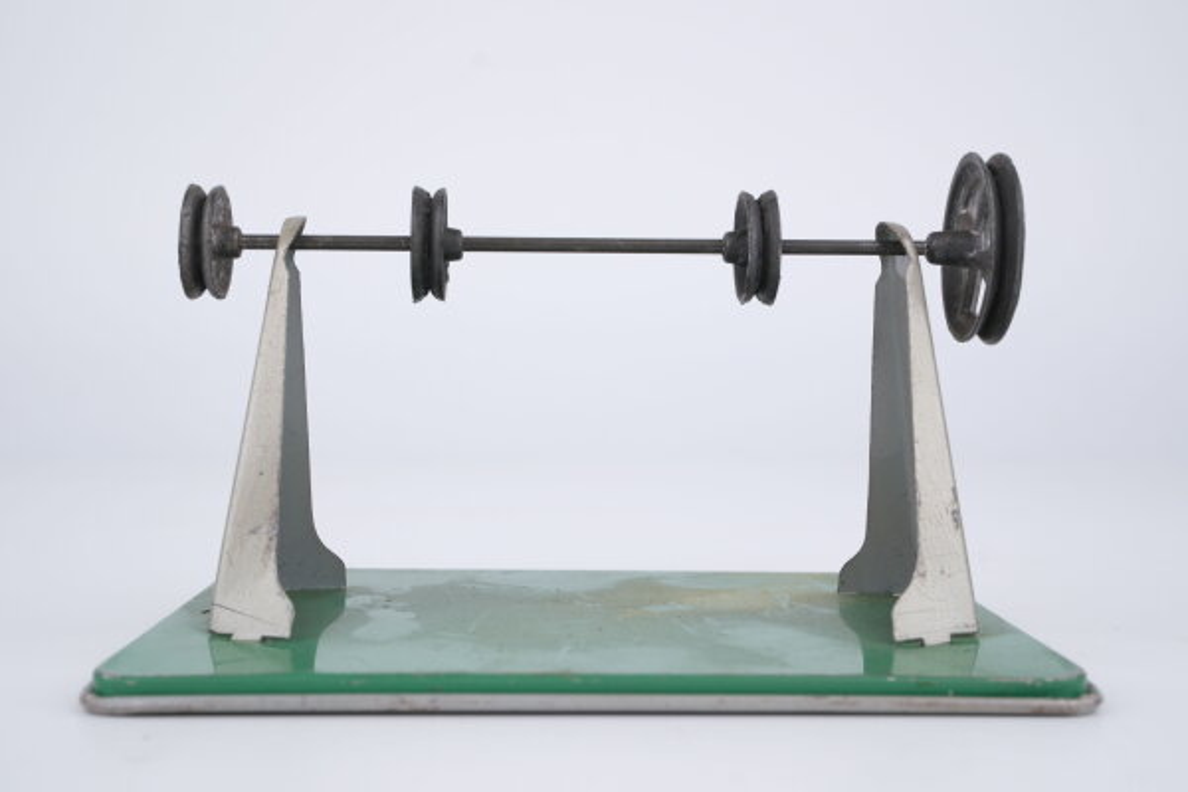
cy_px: 396
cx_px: 594
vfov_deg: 29.9
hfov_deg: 43.6
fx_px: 1485
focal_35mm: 45
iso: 250
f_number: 10
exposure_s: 1/125
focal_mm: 30
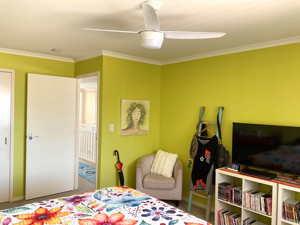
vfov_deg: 48.2
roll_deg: -2.1
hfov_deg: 61.7
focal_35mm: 29
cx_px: 150
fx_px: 251
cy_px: 112
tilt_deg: -1.2
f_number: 1.8
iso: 80
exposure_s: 1/60
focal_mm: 3
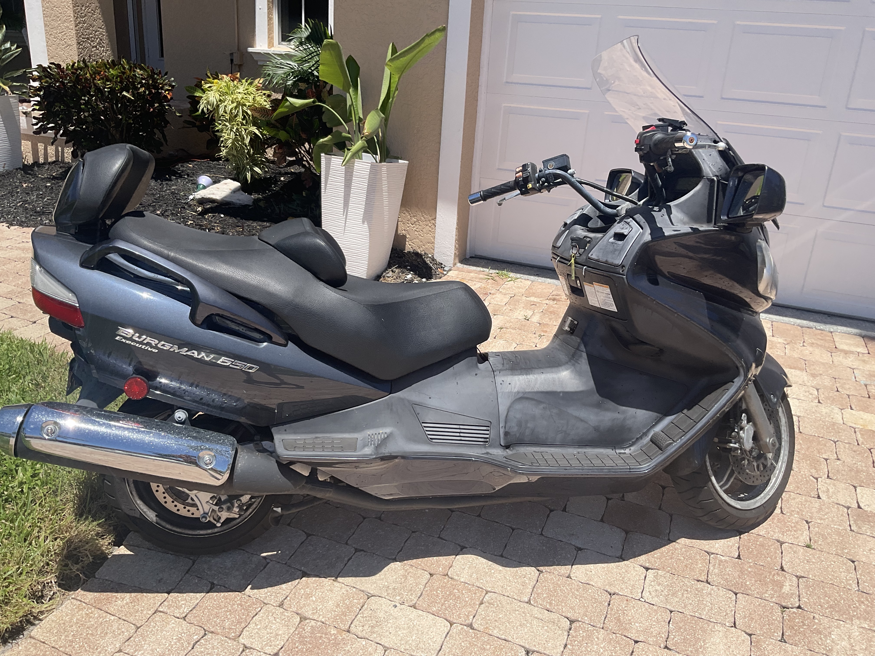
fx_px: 733
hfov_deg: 61.7
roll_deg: -3.6
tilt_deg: -19.7
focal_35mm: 29
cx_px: 438
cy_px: 328
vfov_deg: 48.2
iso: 16
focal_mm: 3
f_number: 1.8
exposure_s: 1/2058
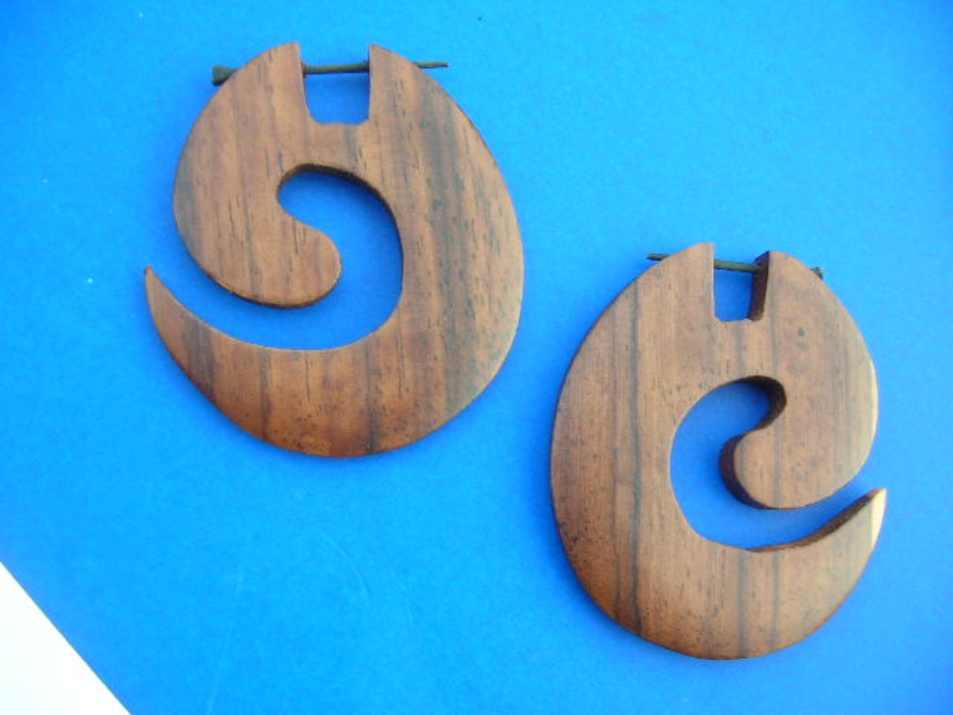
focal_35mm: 35
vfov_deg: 40.7
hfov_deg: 52.6
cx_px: 476
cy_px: 358
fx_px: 964
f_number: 2.8
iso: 50
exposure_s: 1/49.7
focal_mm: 5.8
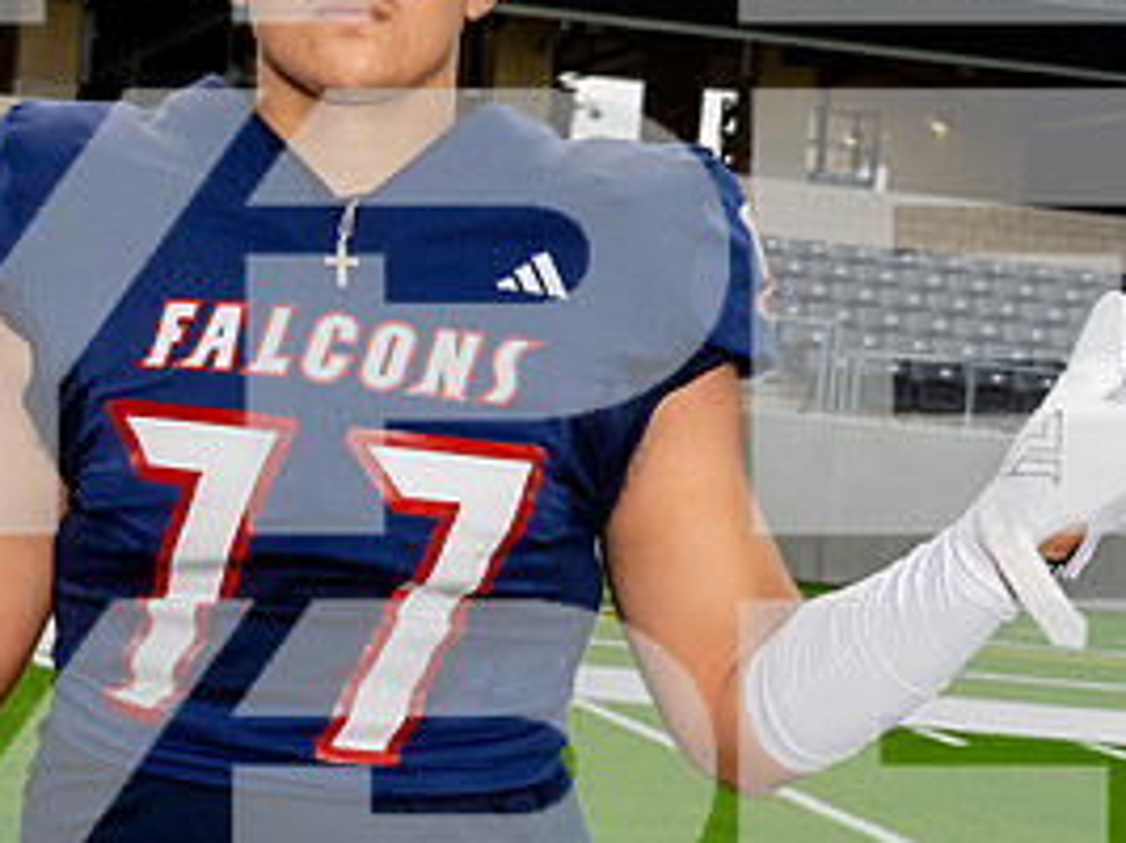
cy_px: 314
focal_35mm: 90
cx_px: 164
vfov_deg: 16.4
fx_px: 2926
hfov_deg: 21.4
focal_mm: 41
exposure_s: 1/250
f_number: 8
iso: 100
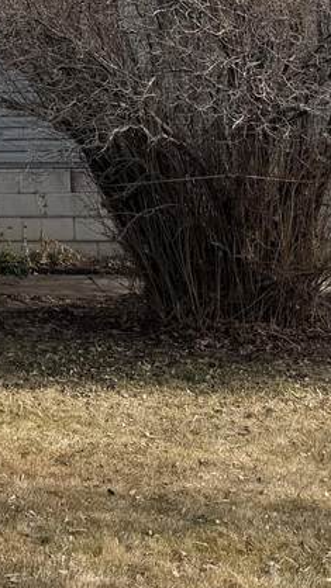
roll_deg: +1.4
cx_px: -356
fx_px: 1249
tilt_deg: +1.0
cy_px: 59
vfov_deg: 25.7
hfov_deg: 12.9
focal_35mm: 80
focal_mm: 6.76
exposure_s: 1/3953
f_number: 1.78
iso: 80
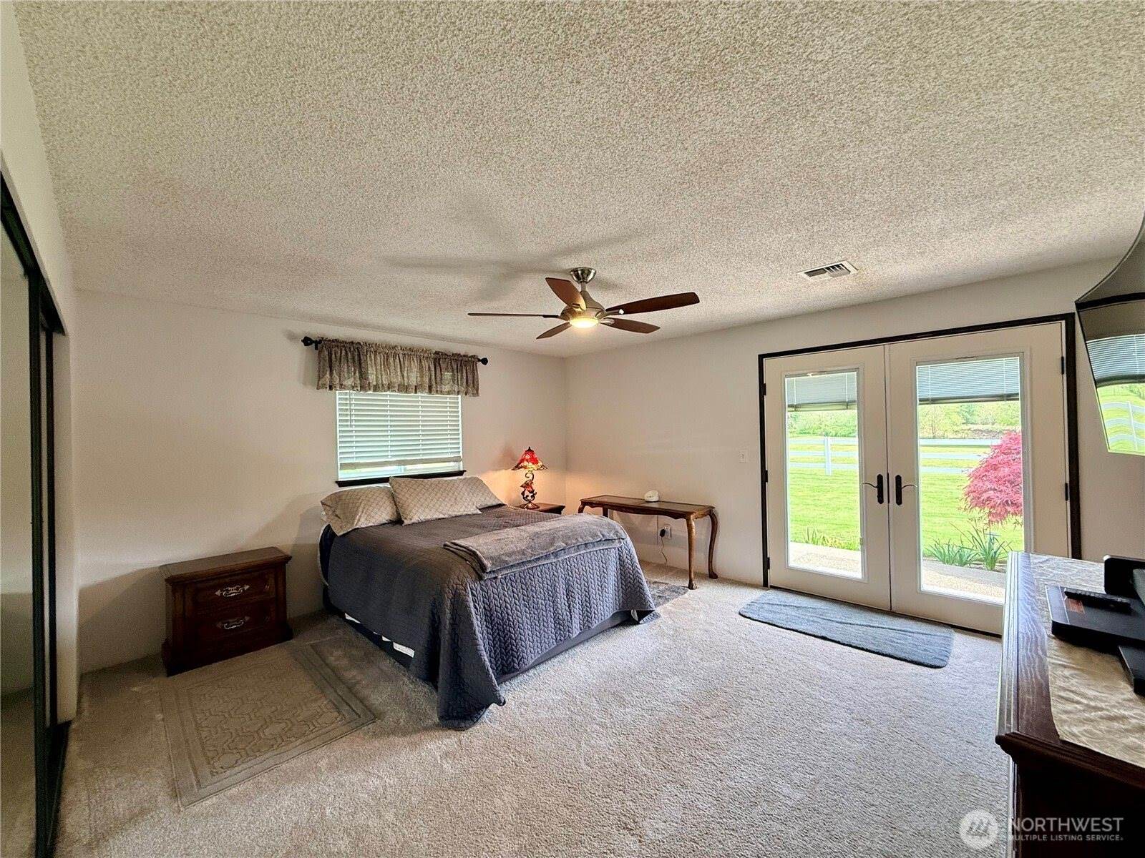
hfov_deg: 102.1
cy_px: 429
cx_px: 572
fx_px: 463
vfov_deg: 85.7
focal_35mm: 14
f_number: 2.2
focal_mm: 2.22
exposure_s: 1/120
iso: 200
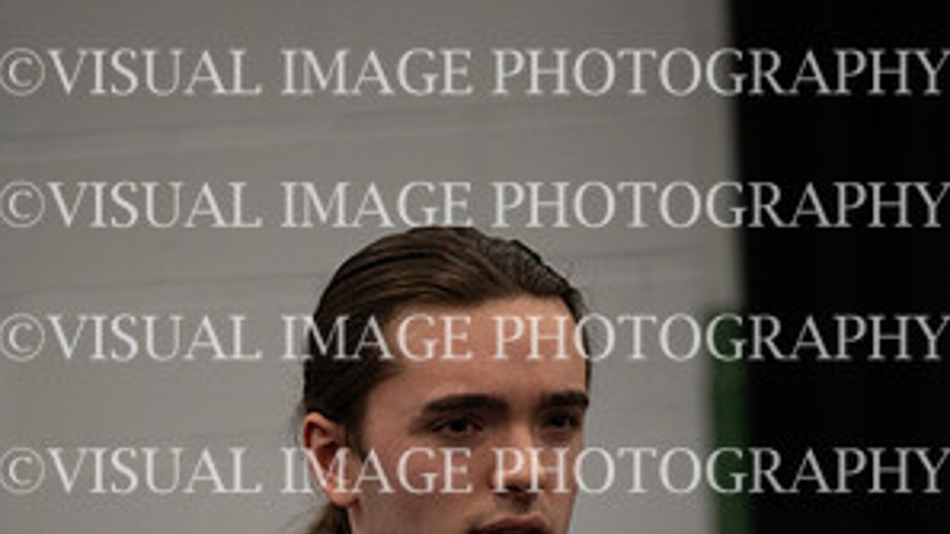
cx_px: 475
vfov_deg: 2.7
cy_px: 668
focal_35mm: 449
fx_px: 11309
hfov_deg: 4.8
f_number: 6.3
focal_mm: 283
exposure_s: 1/160
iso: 5000
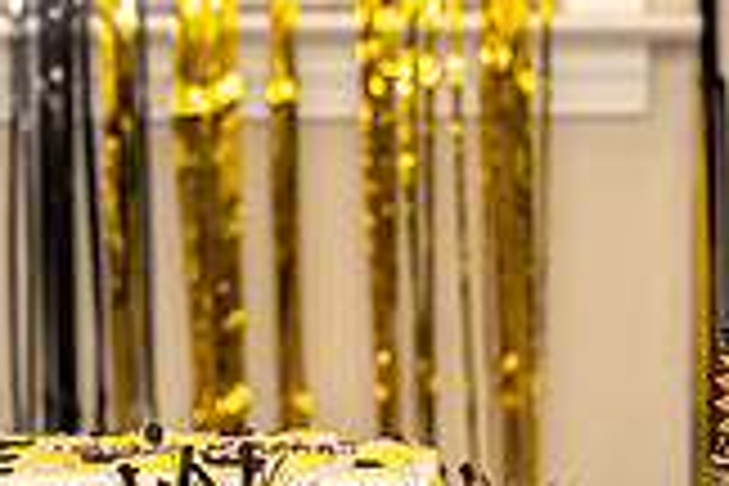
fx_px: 7431
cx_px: 310
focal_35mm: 367
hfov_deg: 5.6
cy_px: 497
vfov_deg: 3.7
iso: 800
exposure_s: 1/160
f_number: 3.5
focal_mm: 101
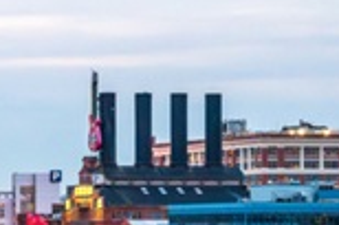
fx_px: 2518
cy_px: 183
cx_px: -163
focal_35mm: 268
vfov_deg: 5.1
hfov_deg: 7.6
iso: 12800
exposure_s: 1/125
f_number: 14
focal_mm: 81
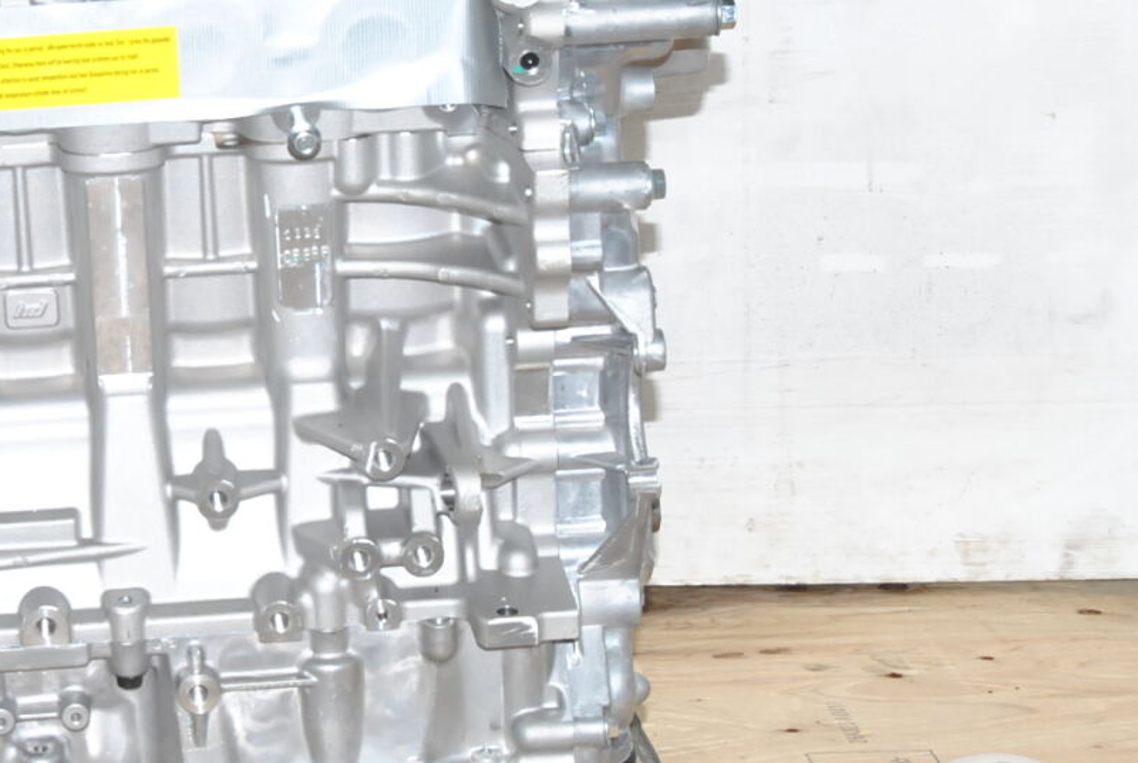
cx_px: 152
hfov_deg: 16.8
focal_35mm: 120
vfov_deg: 11.5
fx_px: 3799
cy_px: 284
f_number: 11
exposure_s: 1/200
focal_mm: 40
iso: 800
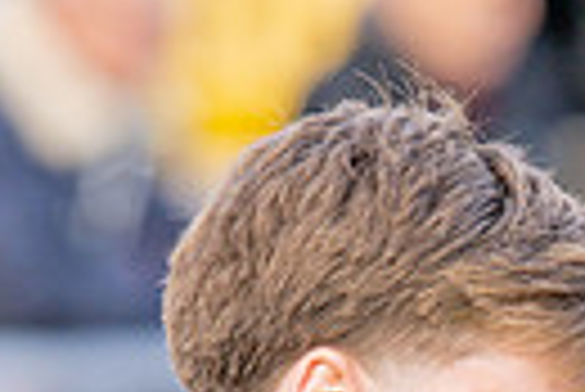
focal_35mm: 901
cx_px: 428
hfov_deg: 2.3
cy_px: 834
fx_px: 14657
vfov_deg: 1.5
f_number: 1.8
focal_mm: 135
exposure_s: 1/2000
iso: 400
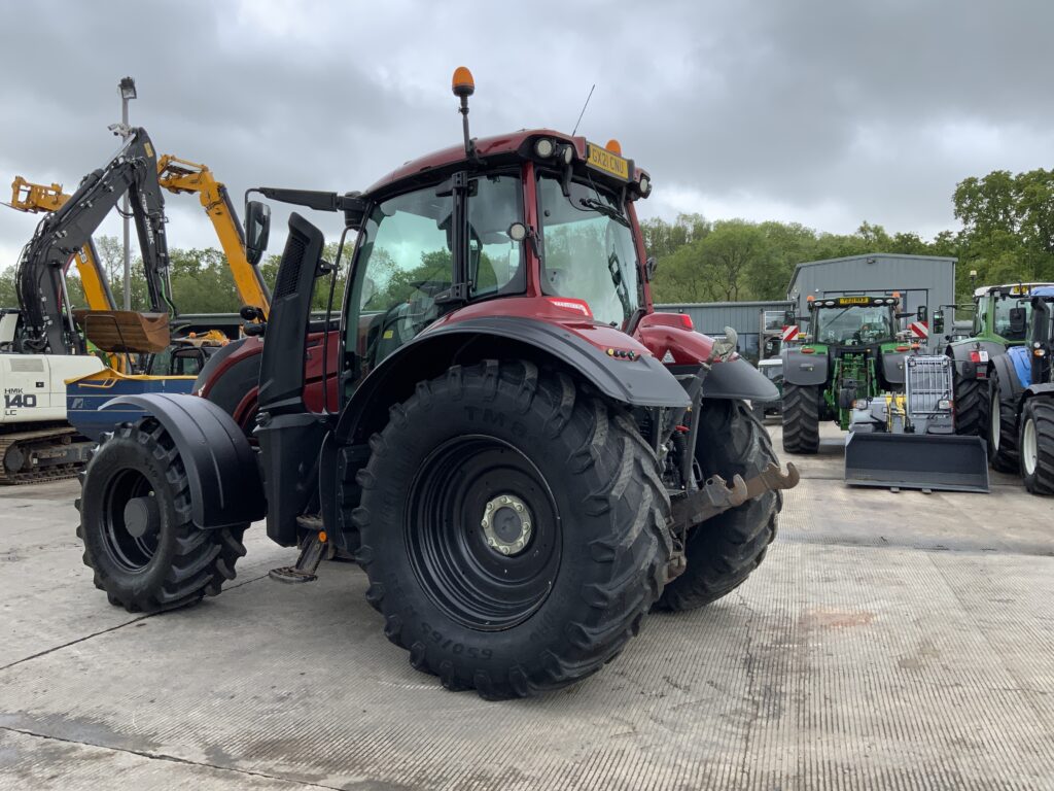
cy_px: 396
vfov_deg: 48.2
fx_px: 883
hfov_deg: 61.7
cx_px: 527
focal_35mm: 29
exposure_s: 1/386
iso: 16
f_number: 1.8
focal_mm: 3
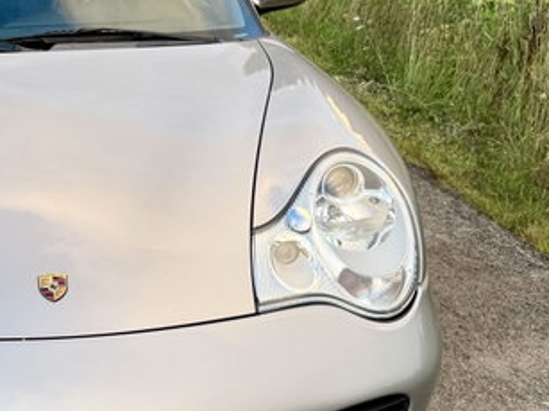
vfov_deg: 24.4
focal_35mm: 60
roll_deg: +0.5
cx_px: 54
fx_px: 951
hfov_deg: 30.7
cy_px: 239
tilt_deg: -22.2
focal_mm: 6.76
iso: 64
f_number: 1.78
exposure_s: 1/156
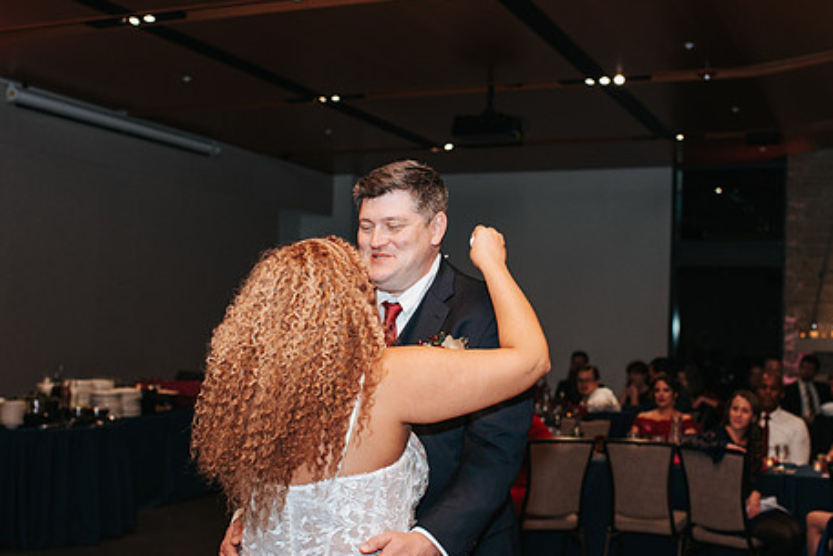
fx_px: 1204
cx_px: 417
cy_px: 276
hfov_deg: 38.2
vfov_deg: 26.0
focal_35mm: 52
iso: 1000
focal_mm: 35
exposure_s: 1/200
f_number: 2.8
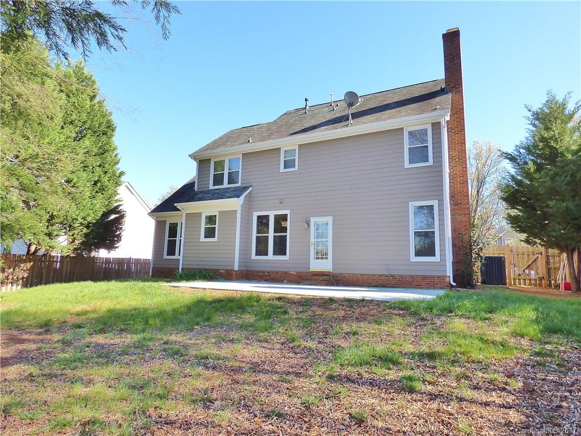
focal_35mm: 20
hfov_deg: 81.7
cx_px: 290
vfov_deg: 66.0
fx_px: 336
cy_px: 218
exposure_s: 1/500
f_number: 2.8
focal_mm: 3.58
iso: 160
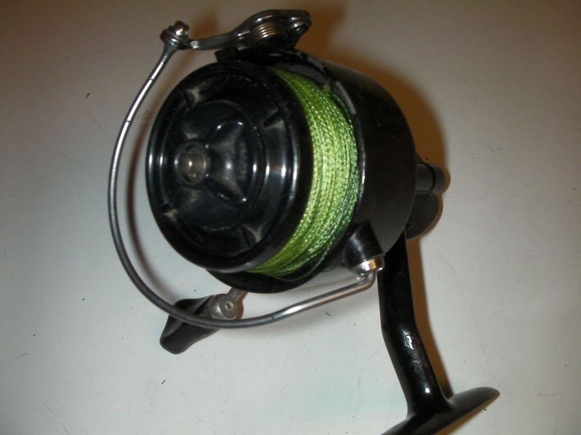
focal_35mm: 38
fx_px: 638
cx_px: 290
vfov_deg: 37.7
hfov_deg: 49.0
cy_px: 218
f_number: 5.6
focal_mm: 6.3
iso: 200
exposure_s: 1/30
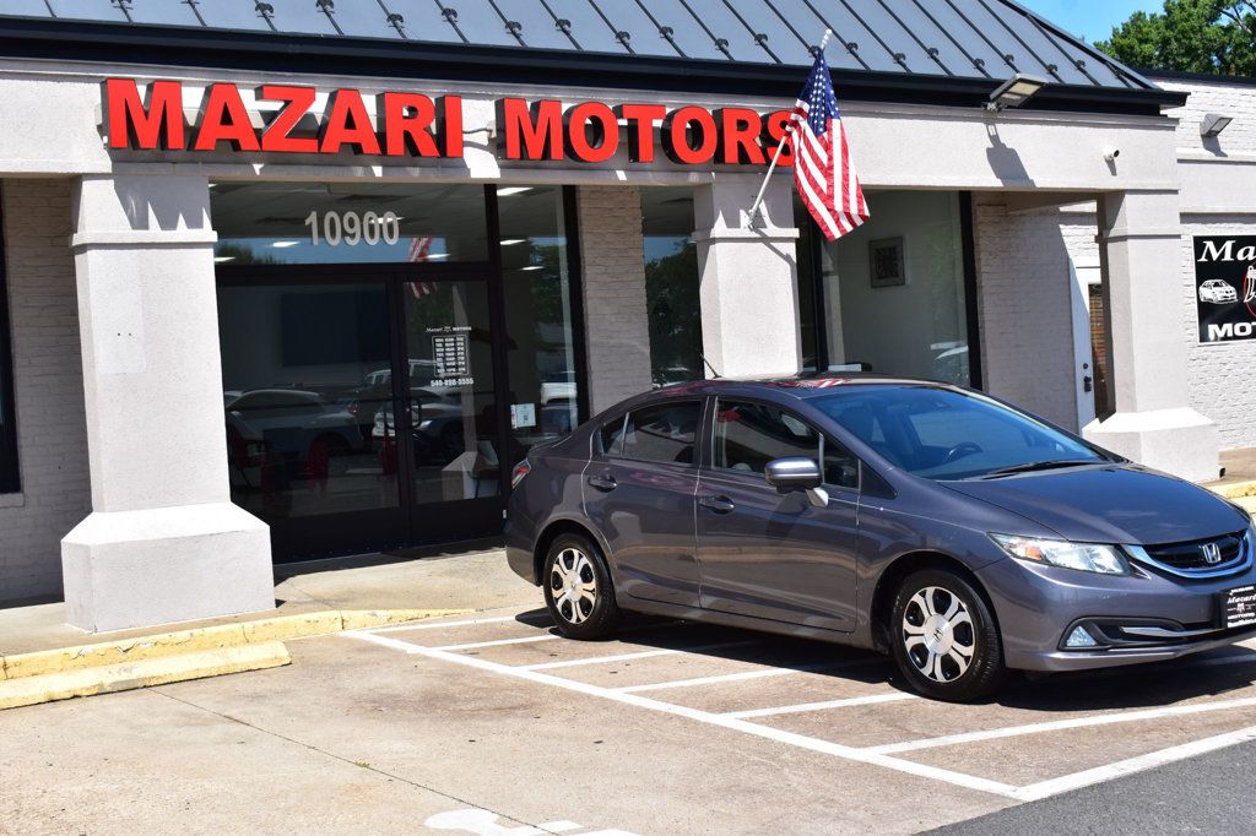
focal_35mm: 51
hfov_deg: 38.9
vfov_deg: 26.5
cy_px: 418
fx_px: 1779
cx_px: 628
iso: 400
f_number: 11
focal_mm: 34
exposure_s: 1/500
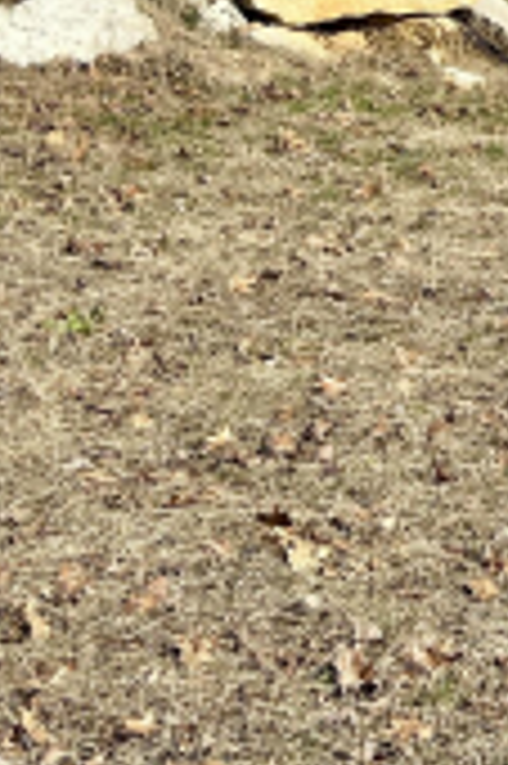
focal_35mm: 106
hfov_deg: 10.9
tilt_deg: +8.9
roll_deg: +1.1
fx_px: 2248
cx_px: 1221
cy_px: -220
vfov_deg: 18.1
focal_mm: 5.7
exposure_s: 1/3460
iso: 50
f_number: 1.5
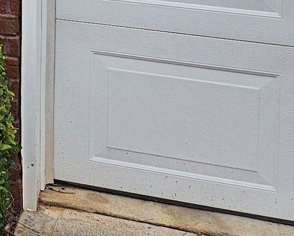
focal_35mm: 146
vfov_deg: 9.9
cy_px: -209
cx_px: -526
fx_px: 1271
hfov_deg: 10.3
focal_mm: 5.4
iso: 25
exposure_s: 1/376
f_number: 1.8
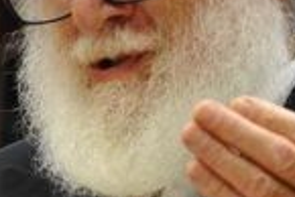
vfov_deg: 3.1
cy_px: 96
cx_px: 110
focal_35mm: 450
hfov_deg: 4.6
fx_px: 3691
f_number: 4.5
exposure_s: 1/100
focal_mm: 85
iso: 1600
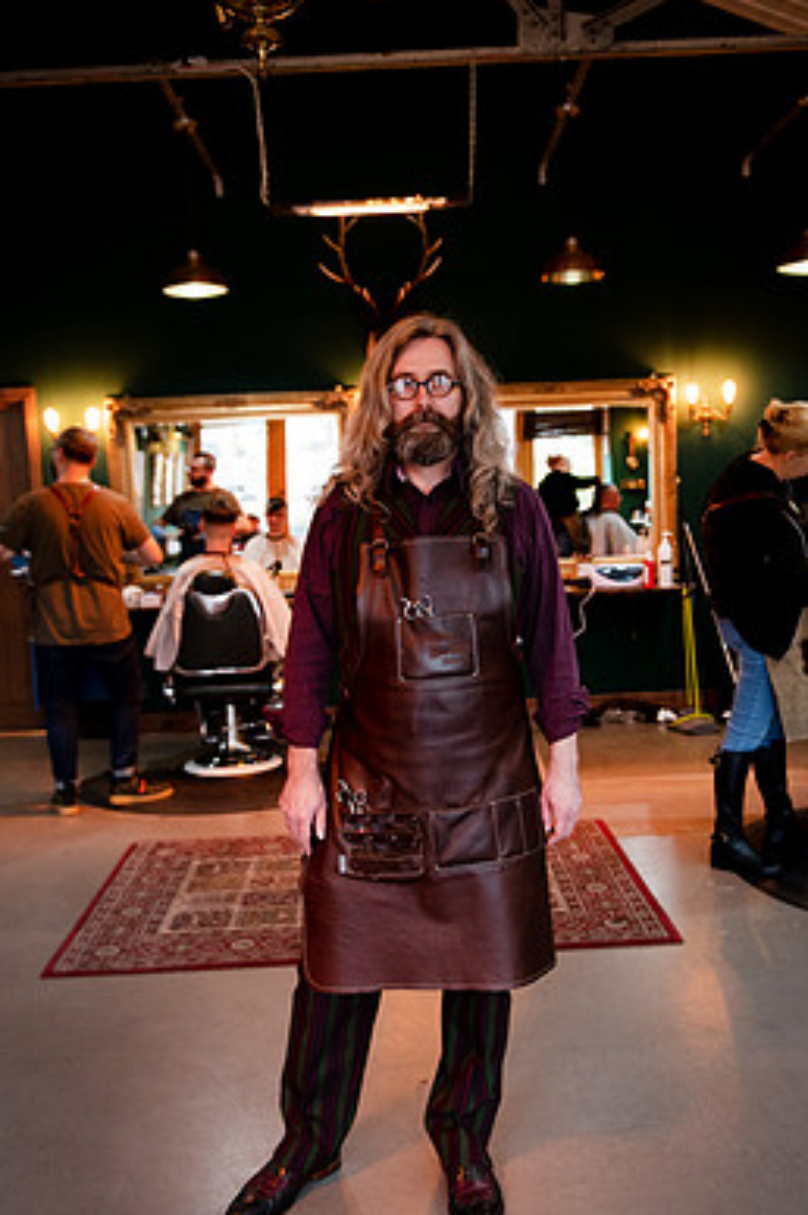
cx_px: 429
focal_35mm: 36
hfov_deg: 36.8
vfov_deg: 53.2
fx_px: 1214
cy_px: 626
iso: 800
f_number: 2.8
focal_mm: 31
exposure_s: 1/125
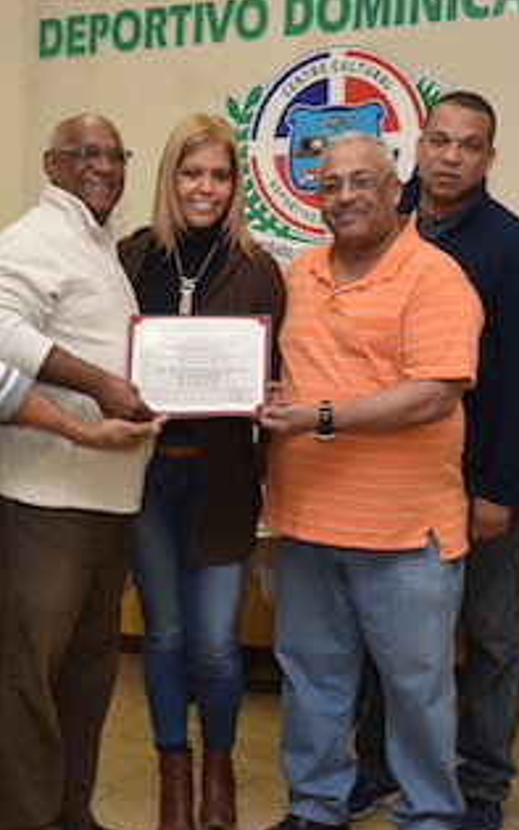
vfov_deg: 31.0
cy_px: 507
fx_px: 1493
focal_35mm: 66
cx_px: 113
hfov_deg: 19.5
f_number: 7.1
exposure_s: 1/60
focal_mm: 34
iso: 800
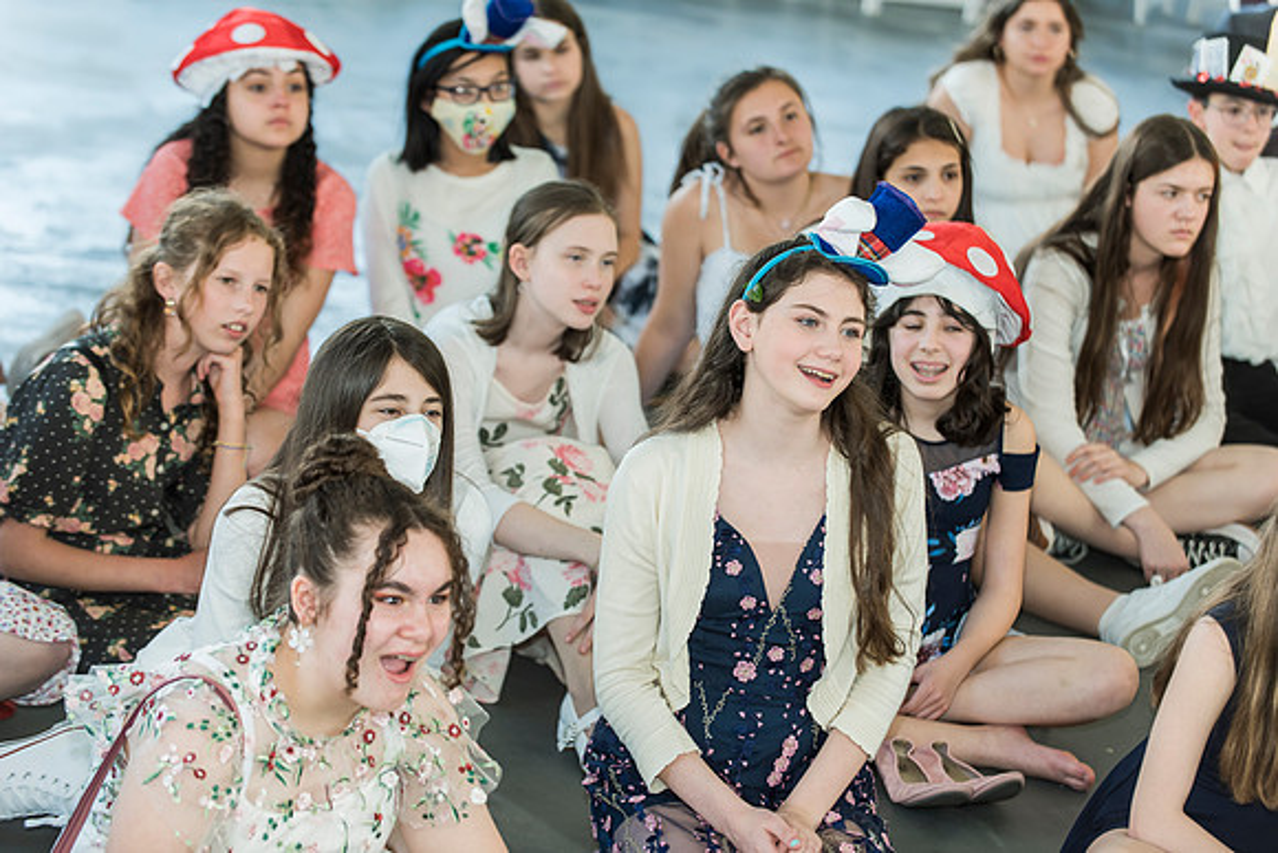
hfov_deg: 19.5
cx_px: 639
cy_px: 426
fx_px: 3728
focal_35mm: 105
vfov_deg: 13.0
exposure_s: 1/160
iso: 640
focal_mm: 105
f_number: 4
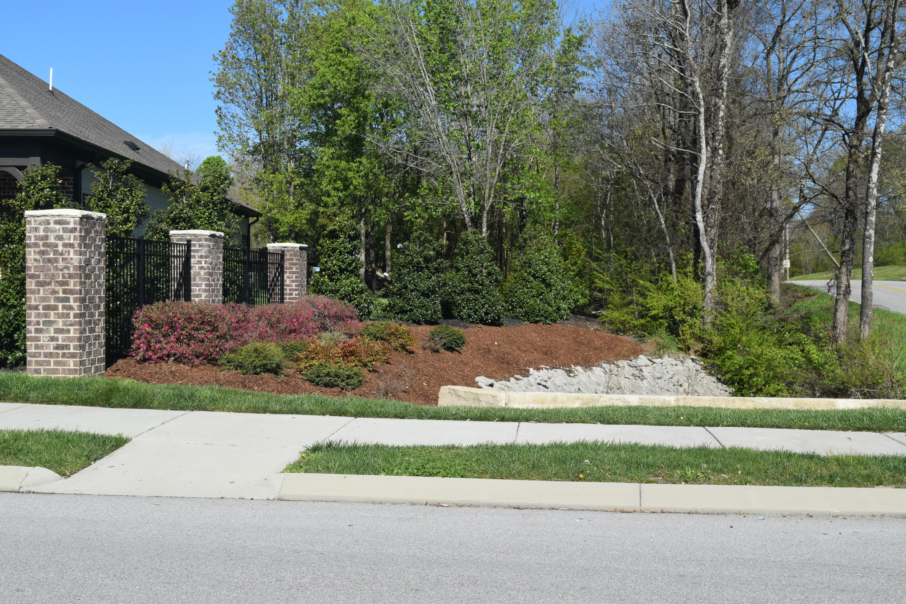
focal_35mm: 44
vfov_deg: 30.8
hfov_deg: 45.0
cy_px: 302
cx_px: 453
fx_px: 1095
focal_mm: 29
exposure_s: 1/400
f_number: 10
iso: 200
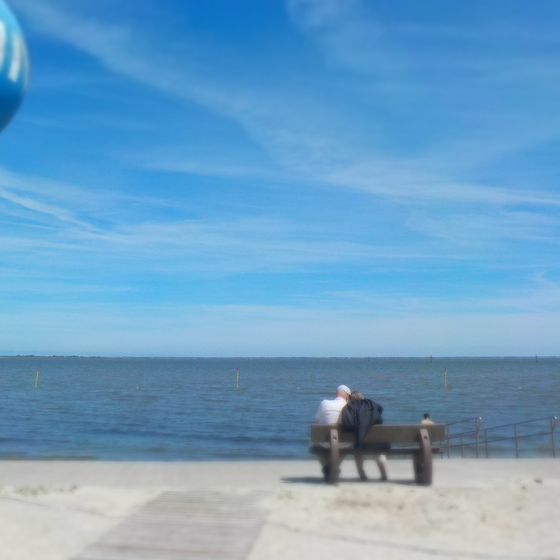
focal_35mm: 36
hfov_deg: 45.6
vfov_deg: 46.0
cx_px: 205
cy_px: 284
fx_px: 659
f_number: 6.6
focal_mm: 4.1
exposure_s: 1/640
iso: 125
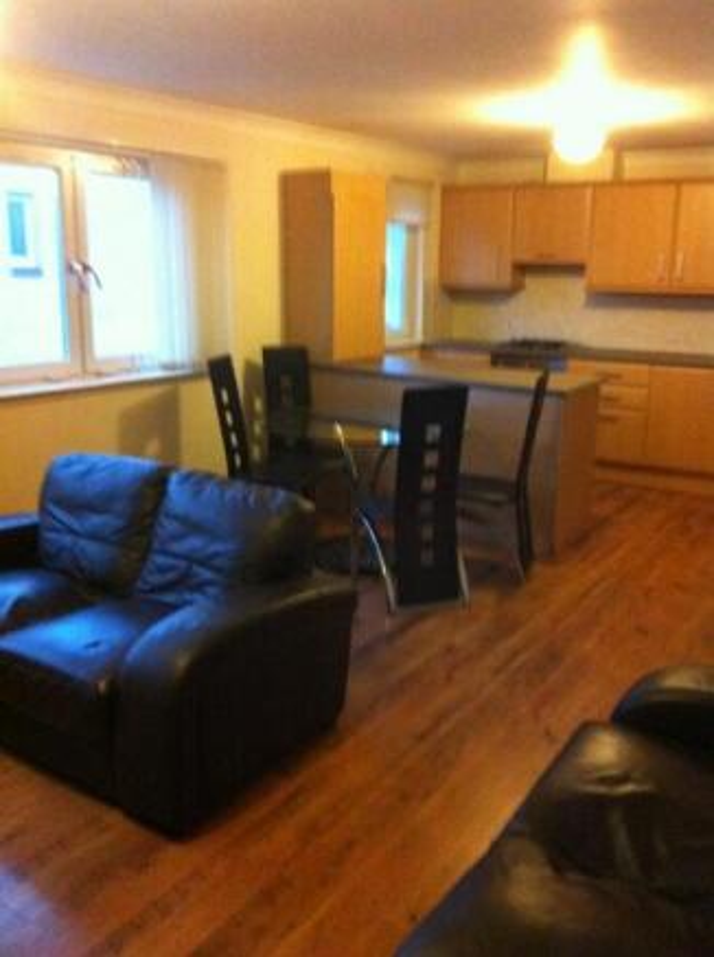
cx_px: 357
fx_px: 966
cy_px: 478
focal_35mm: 35
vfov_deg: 52.7
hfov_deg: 40.6
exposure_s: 1/15
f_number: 2.8
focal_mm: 3.85
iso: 1000
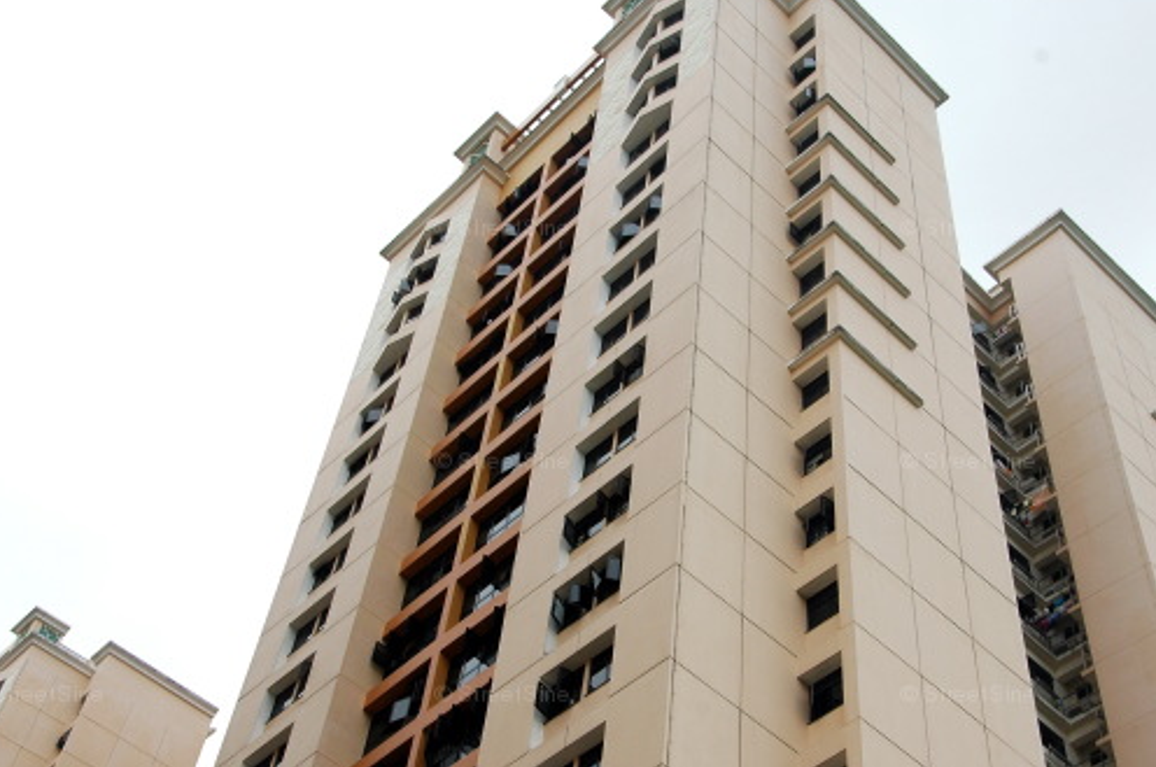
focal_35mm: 52
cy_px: 409
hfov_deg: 38.5
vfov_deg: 26.1
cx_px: 608
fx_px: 1653
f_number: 7.1
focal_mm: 31
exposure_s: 1/400
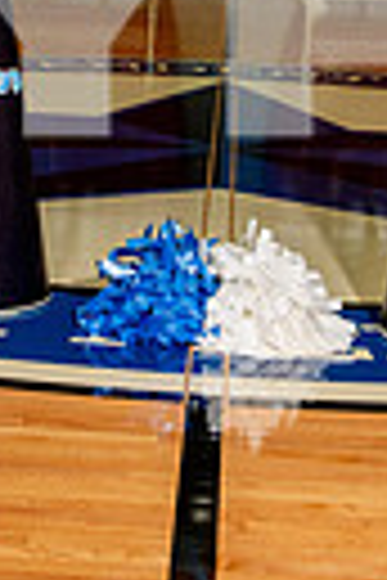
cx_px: 184
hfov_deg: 11.5
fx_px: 1919
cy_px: -315
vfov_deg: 15.7
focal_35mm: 119
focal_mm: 34
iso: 800
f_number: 7.1
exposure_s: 1/320
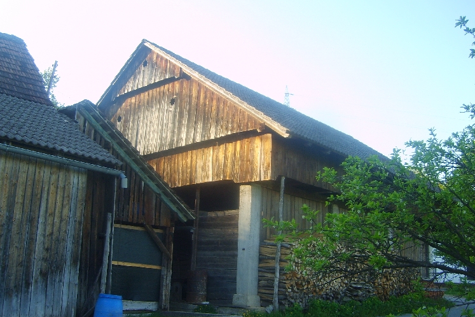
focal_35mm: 39
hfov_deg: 49.5
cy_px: 155
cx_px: 223
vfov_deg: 34.2
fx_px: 515
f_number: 2.8
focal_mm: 5.8
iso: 50
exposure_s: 1/180
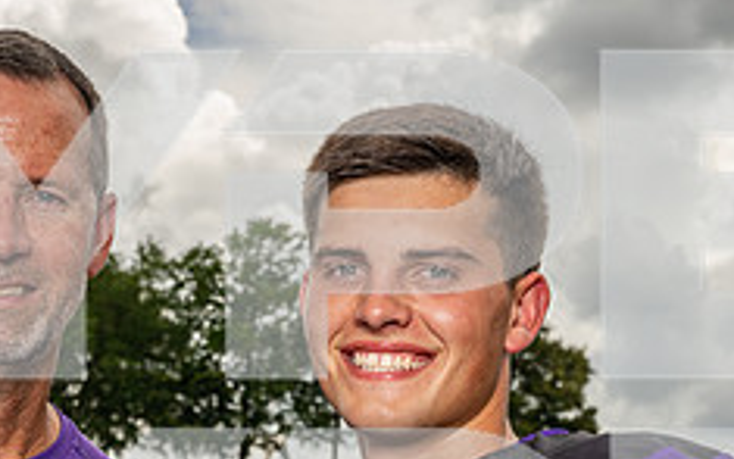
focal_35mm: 108
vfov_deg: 11.8
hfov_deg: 19.1
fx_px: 2161
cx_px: 175
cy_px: 595
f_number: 8
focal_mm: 43
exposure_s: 1/160
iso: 100
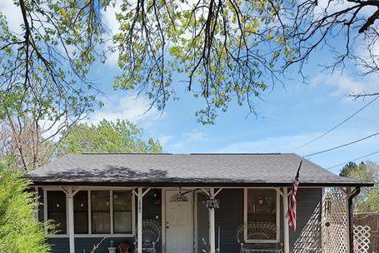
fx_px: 284
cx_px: 190
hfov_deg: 67.3
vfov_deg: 43.9
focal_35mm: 27
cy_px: 226
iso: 640
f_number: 9
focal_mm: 12
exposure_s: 1/250
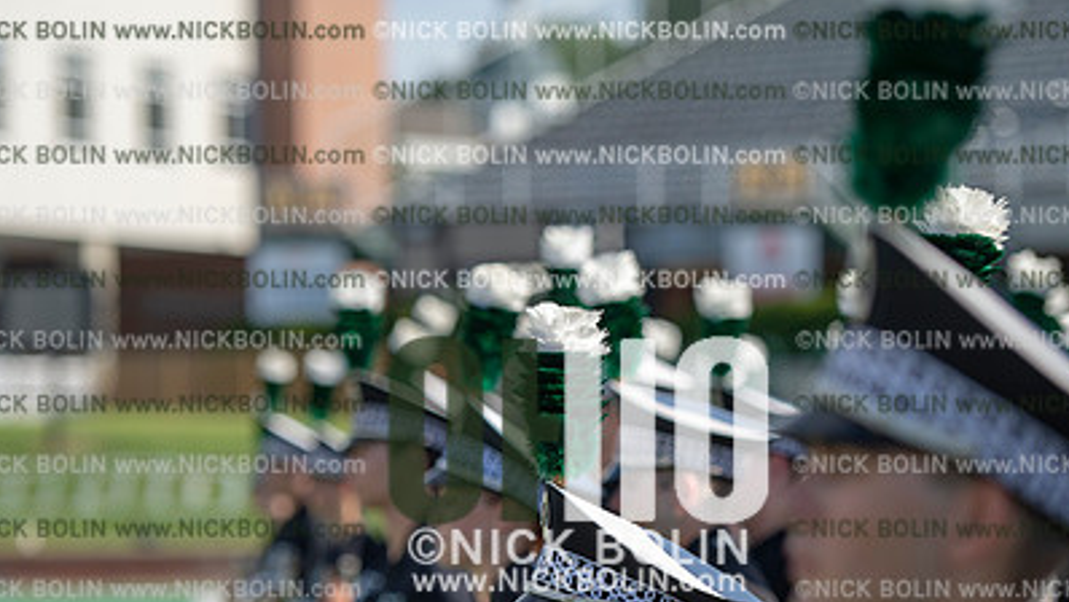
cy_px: 465
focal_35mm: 177
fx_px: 5018
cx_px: 577
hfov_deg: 12.2
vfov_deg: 6.9
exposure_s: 1/2000
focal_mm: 116
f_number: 2.8
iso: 160
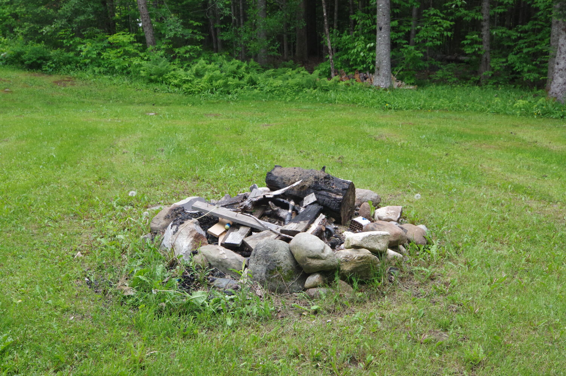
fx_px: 565
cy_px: 188
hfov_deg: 53.2
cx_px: 283
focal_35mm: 36
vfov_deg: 36.8
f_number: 13
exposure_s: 1/250
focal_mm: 24
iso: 2000
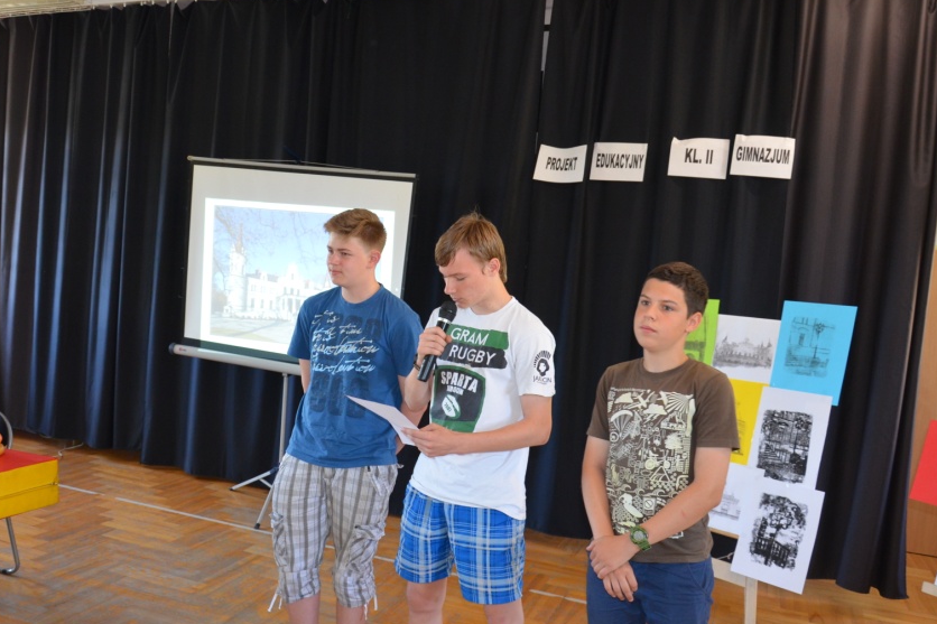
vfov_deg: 39.9
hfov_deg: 56.8
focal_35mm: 33
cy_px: 329
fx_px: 859
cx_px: 378
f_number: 3.5
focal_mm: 18
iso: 1000
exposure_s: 1/60
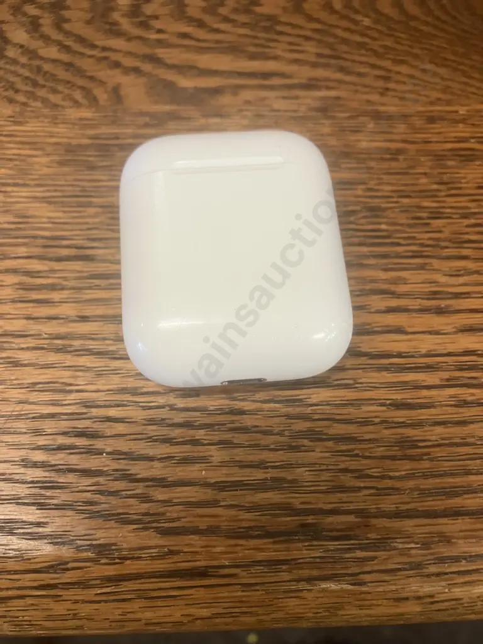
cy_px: 322
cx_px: 242
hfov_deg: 49.7
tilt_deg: -67.3
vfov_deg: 63.4
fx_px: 521
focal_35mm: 28
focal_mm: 3.99
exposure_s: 1/50
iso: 125
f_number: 1.8
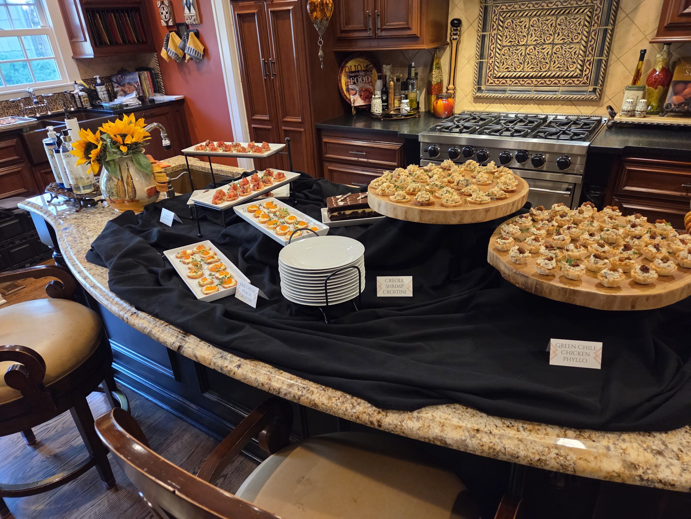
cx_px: 346
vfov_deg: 58.9
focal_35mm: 23
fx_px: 459
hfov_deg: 73.9
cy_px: 260
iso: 800
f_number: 1.8
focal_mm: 5.4
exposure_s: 1/120
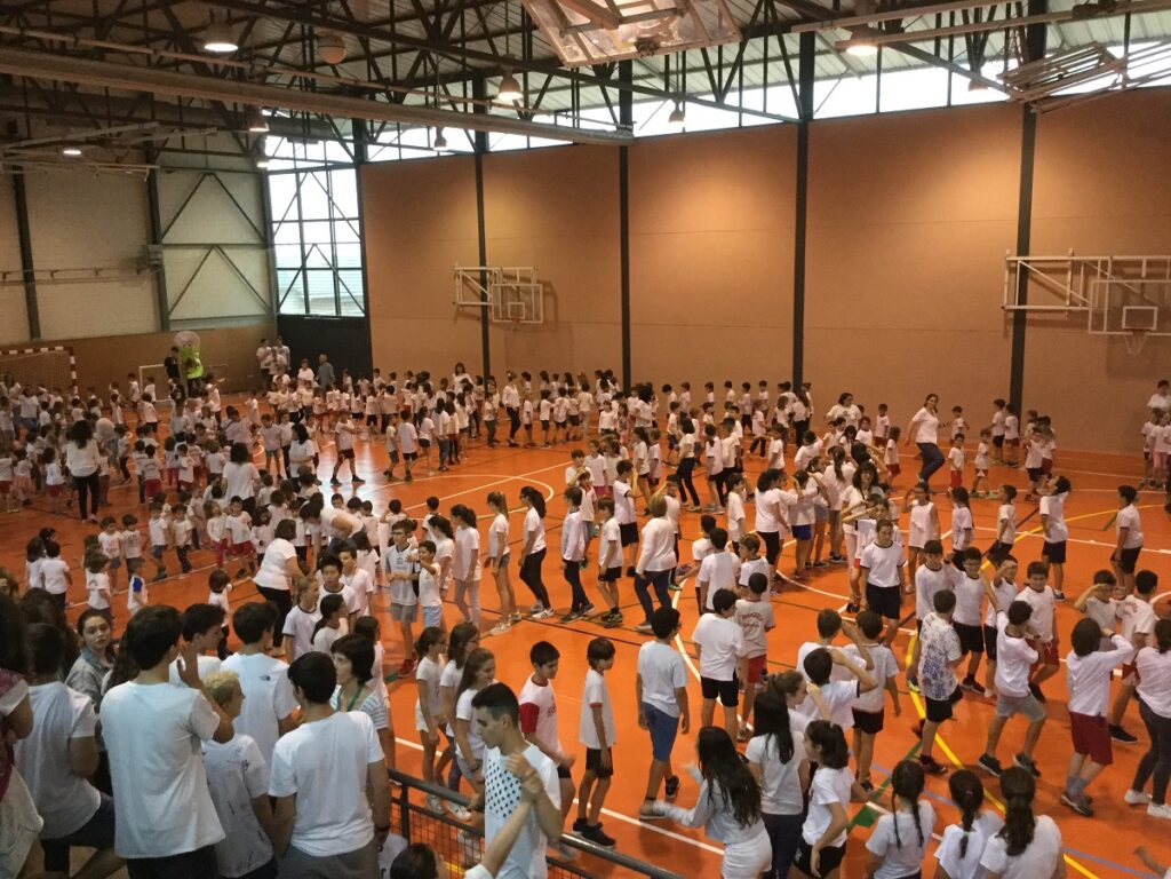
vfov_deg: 45.4
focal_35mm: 31
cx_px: 586
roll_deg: -0.4
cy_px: 440
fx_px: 1049
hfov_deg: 58.4
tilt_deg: -11.4
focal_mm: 3.3
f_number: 2.4
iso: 160
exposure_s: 1/33
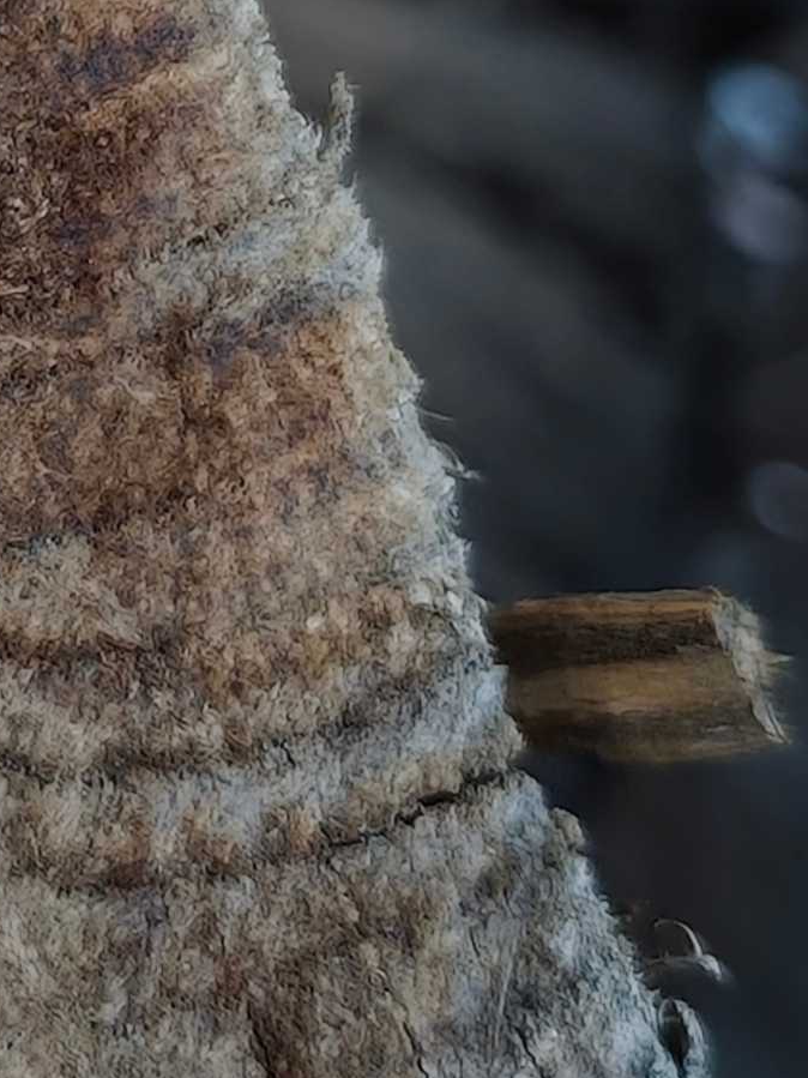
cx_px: -638
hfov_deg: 8.5
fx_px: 5230
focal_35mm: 168
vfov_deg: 11.5
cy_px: -282
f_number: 1.7
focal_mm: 6.04
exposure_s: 1/91.1
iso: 500
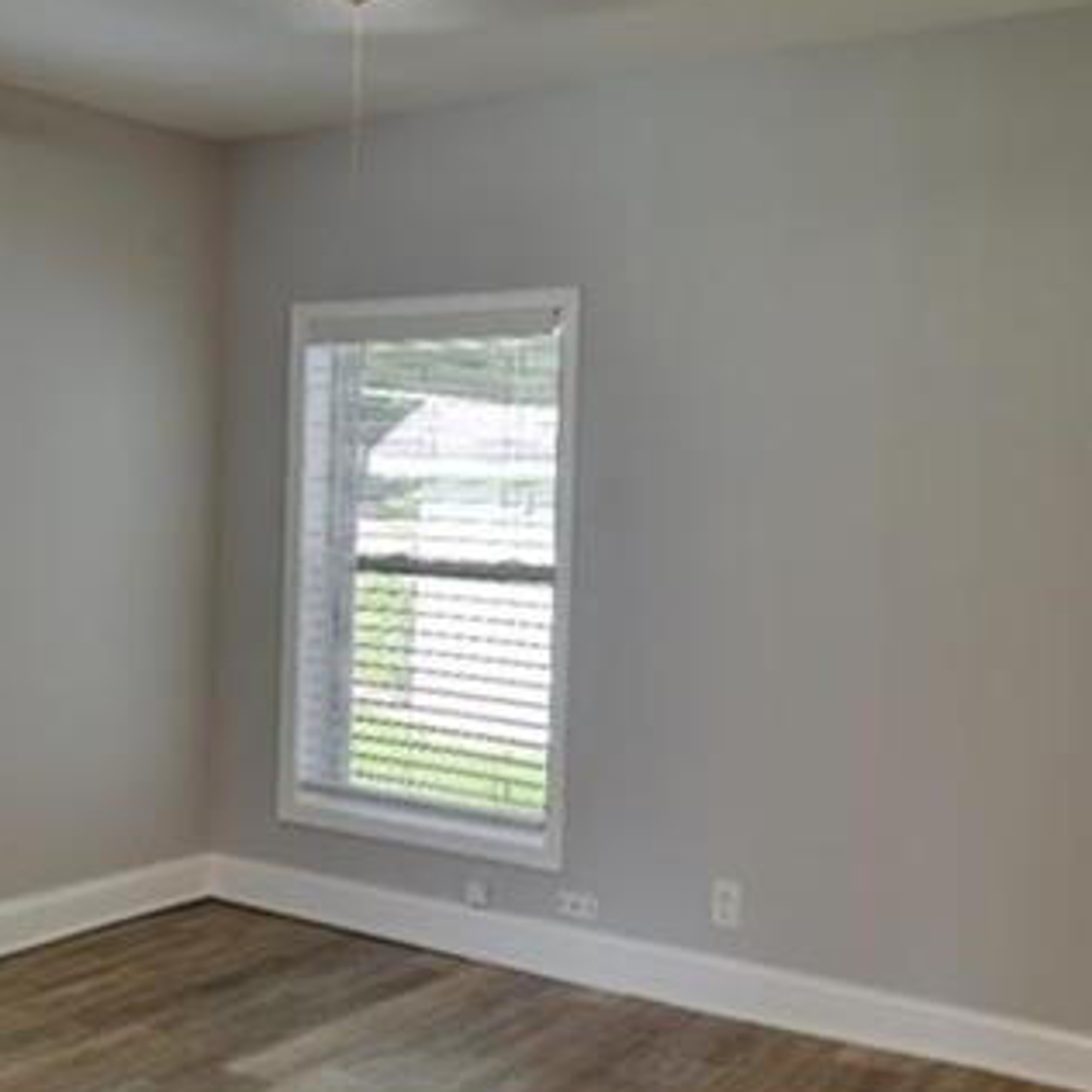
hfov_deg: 36.9
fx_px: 1570
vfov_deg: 38.3
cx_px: 211
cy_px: 549
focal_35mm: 44
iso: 100
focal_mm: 16
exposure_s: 1/10
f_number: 8
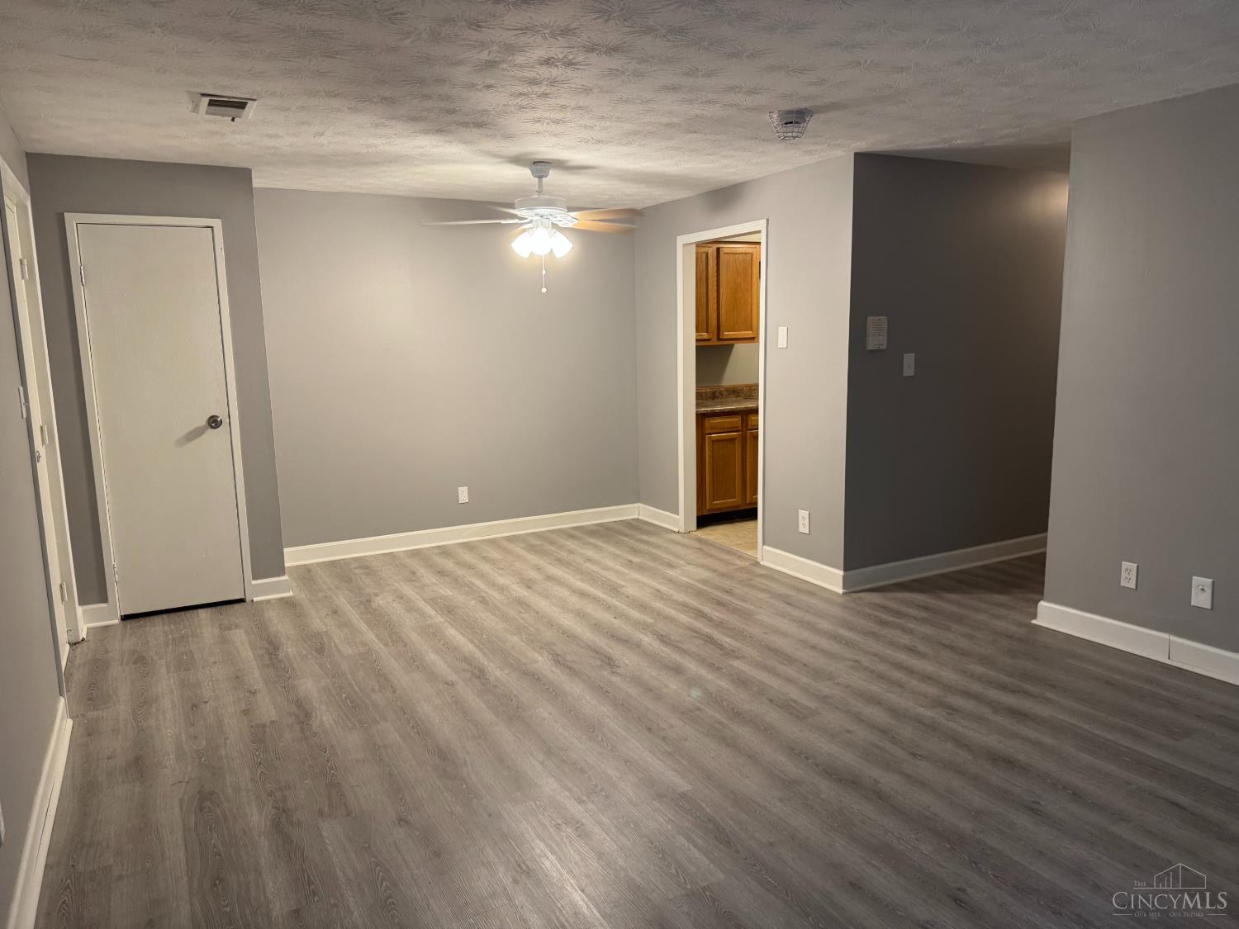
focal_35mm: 24
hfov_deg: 71.6
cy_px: 464
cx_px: 620
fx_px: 859
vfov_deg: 56.8
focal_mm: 6.76
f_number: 1.78
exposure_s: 1/60
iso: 250
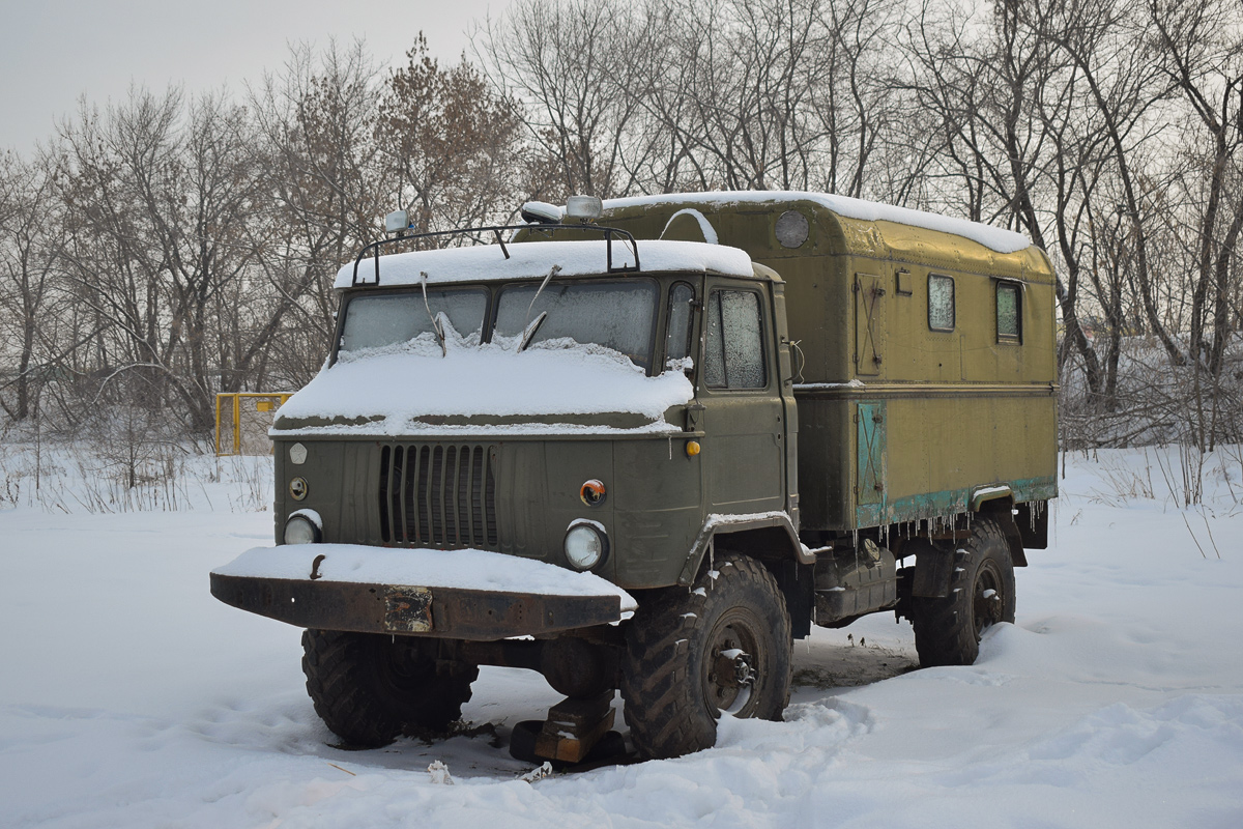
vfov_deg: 30.8
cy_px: 414
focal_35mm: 44
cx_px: 622
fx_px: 1502
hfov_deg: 45.0
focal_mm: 29
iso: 200
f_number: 5.6
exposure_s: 1/800
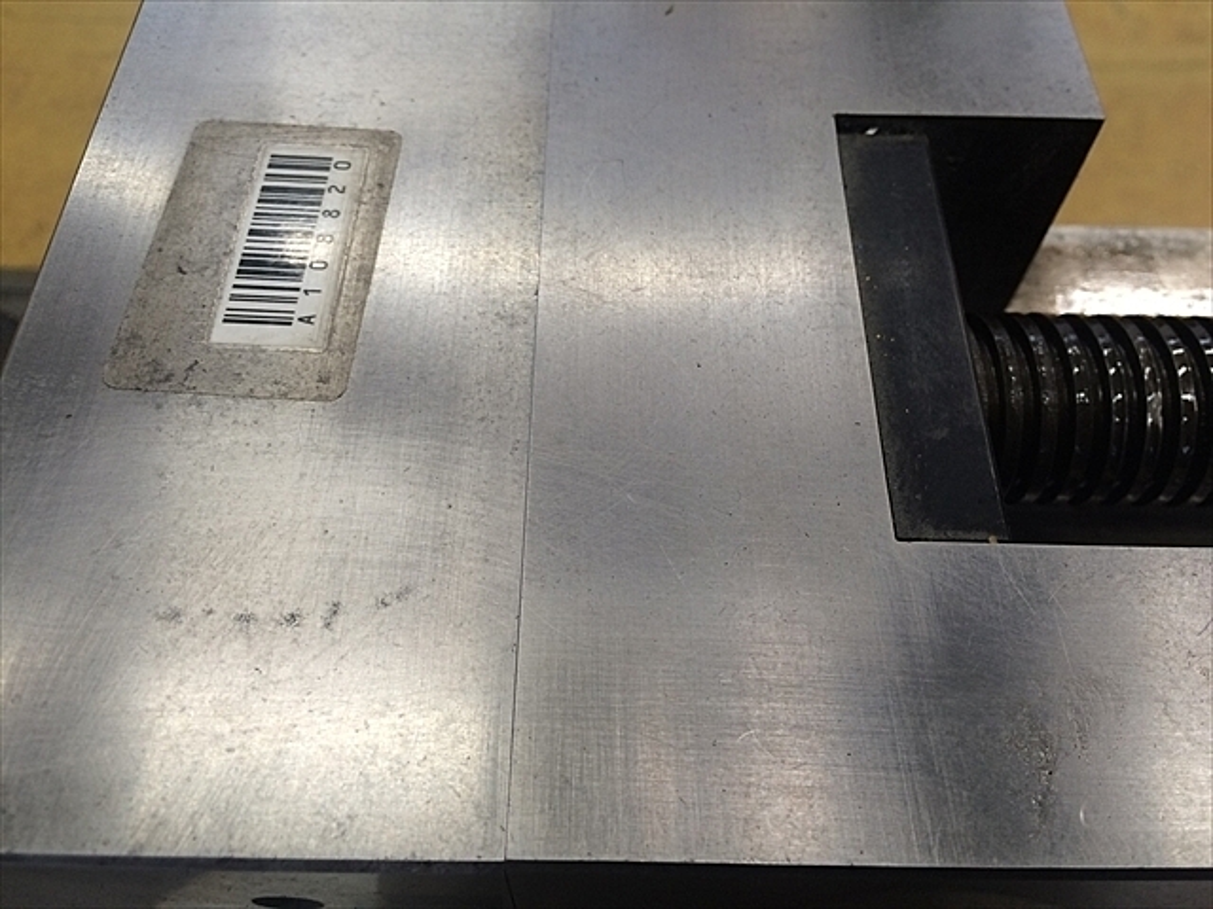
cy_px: 454
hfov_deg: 61.7
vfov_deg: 48.2
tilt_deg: -58.4
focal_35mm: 29
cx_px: 606
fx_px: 1016
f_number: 2.2
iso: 50
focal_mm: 4.15
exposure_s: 1/30
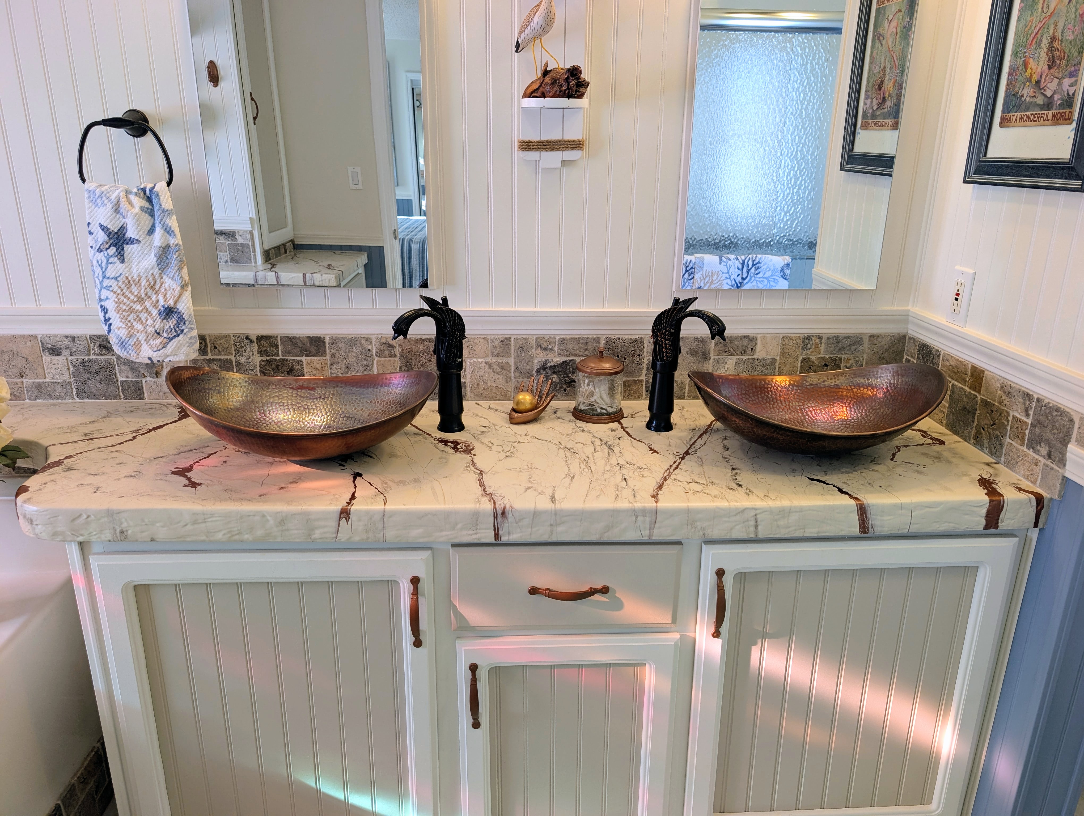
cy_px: 408
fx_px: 753
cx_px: 542
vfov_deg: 56.9
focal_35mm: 24
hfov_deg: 71.5
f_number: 1.68
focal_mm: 6.9
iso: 100
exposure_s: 1/120
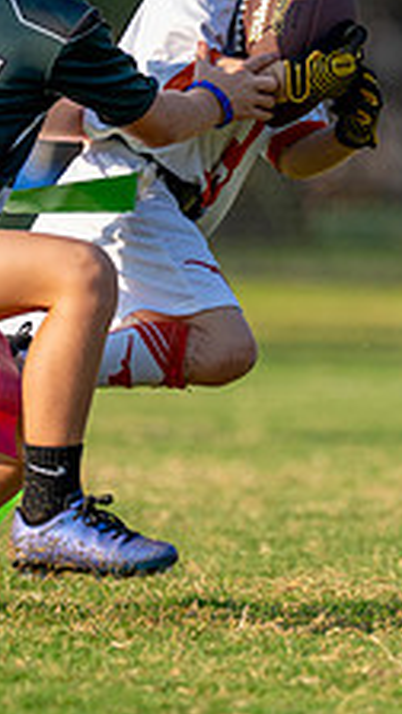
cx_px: 261
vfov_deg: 3.0
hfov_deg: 1.7
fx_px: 13739
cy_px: 94
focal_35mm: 725
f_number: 2.8
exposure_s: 1/2000
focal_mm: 200
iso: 250
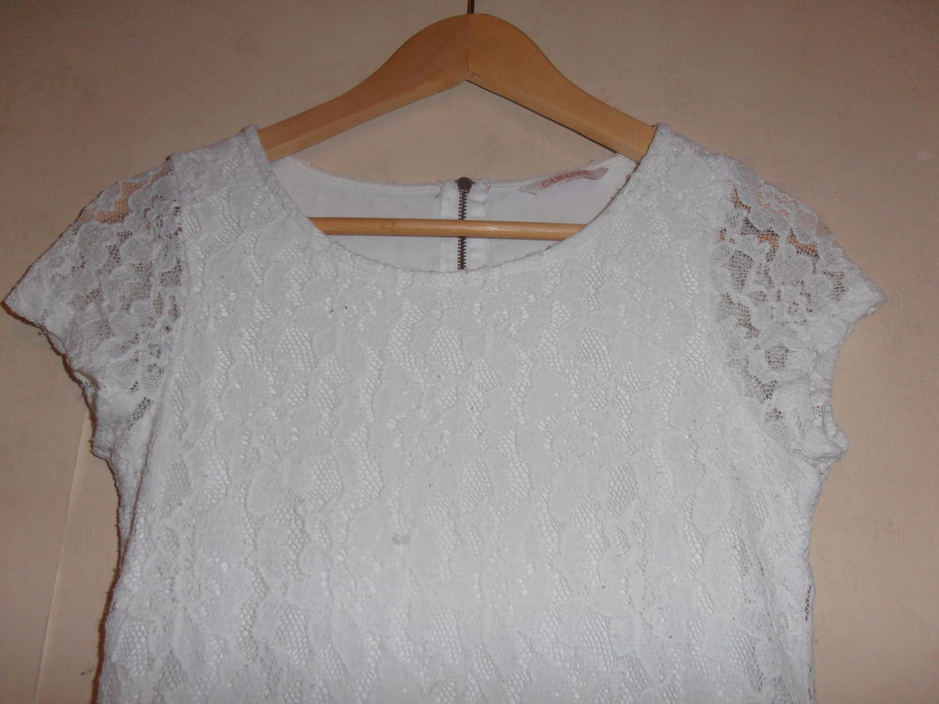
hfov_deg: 71.6
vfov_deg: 56.8
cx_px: 470
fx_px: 651
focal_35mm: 24
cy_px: 352
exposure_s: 1/30
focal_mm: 4.2
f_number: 3
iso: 125
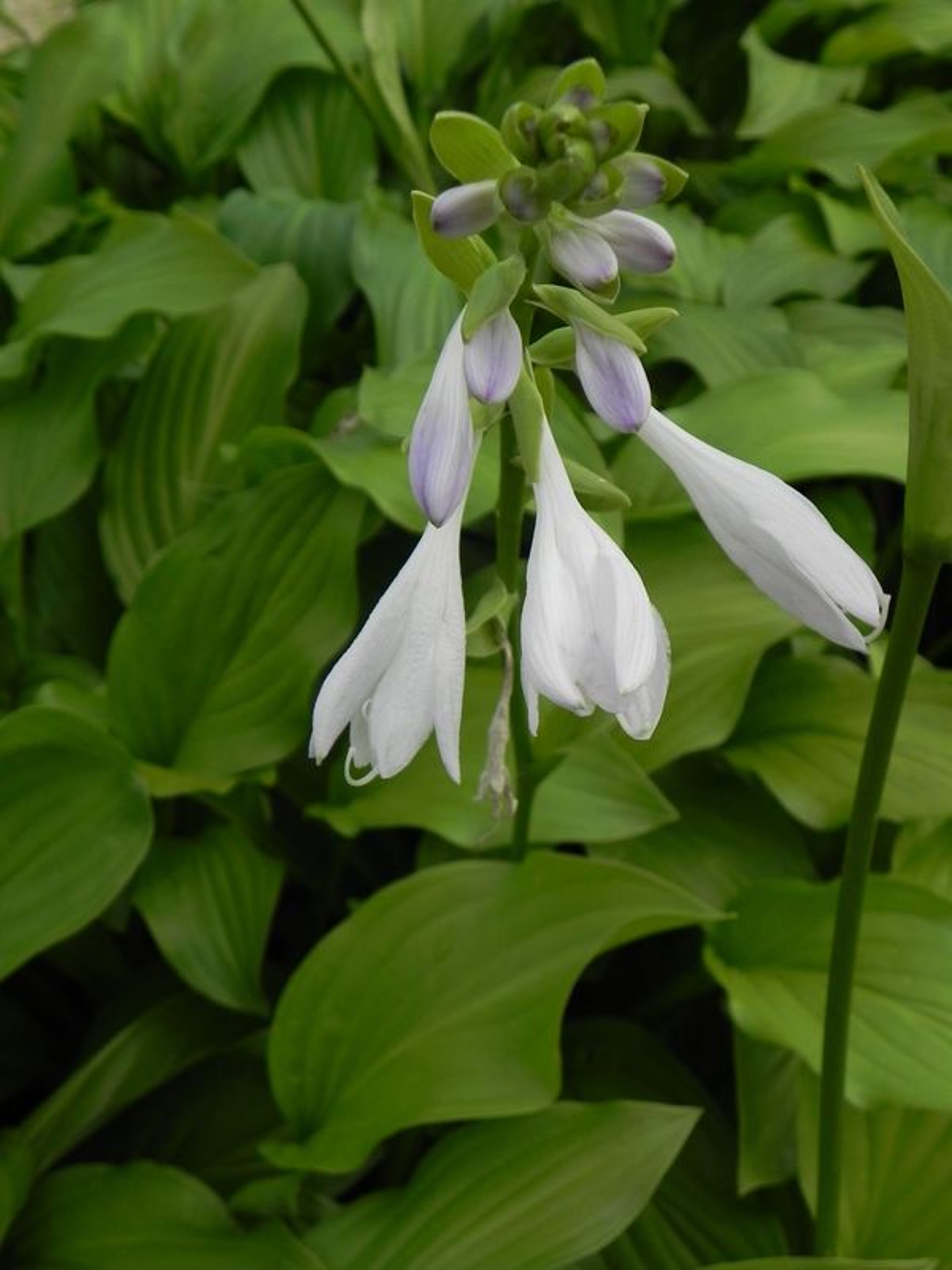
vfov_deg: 41.2
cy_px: 635
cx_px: 476
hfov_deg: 31.5
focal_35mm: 46
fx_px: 1687
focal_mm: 8.2
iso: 160
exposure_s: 1/1000
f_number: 3.2
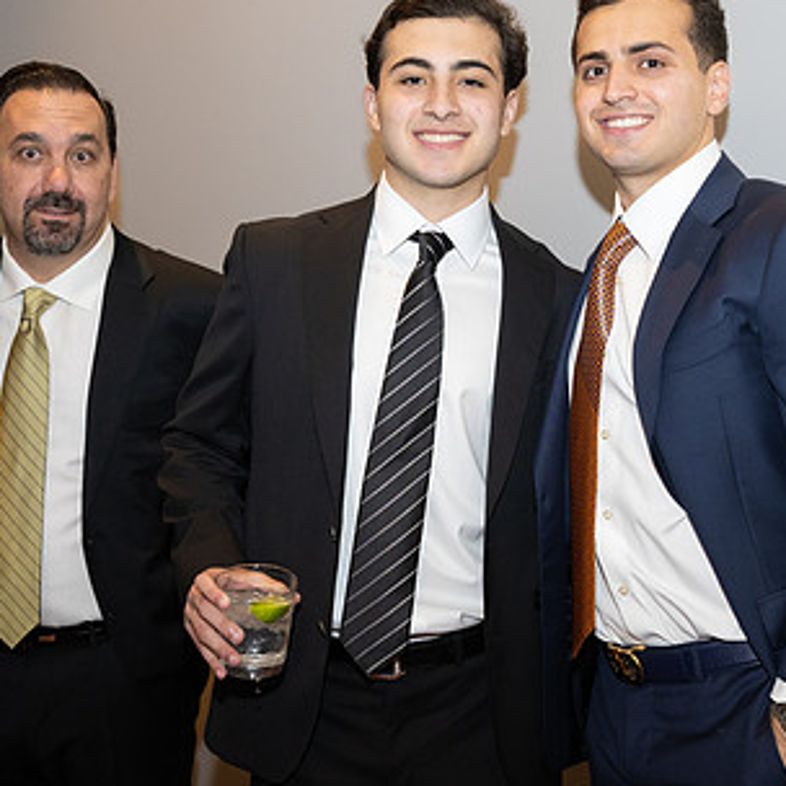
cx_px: 558
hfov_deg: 27.5
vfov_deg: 27.7
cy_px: 380
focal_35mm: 62
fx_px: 1593
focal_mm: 30.5
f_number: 5.6
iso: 800
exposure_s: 1/100
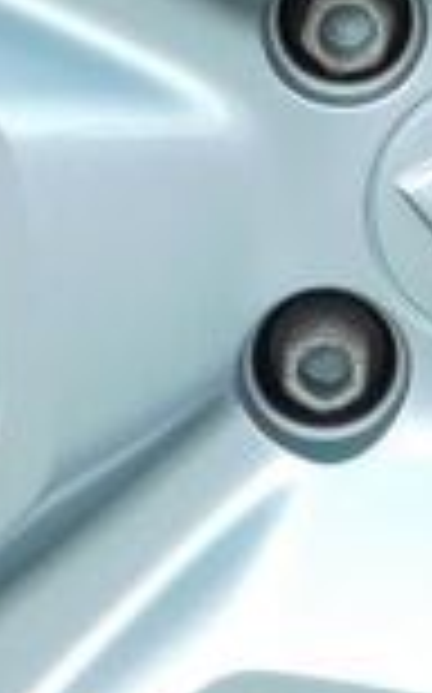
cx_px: 603
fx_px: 4152
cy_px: 94
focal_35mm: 220
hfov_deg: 5.9
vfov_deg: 9.5
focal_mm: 7.1
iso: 125
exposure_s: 1/125
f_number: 3.6
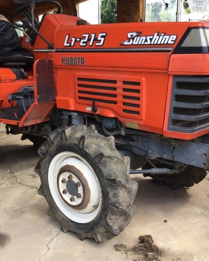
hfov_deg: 36.5
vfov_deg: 44.8
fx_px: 317
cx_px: 92
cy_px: 130
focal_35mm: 41
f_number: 2.4
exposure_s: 1/60
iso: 25
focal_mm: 3.3
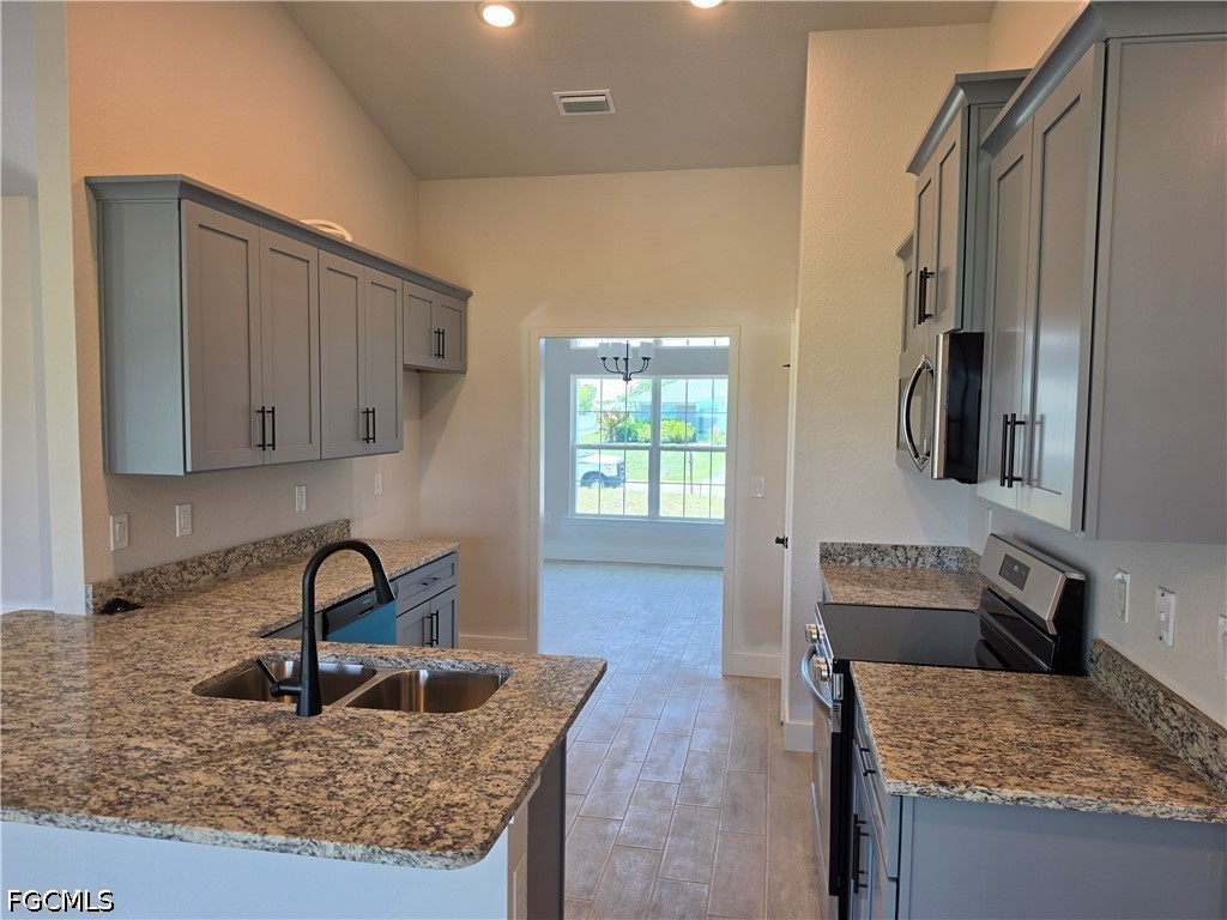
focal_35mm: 23
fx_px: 815
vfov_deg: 58.9
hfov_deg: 73.9
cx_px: 614
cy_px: 460
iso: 25
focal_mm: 6.5
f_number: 1.4
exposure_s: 1/120
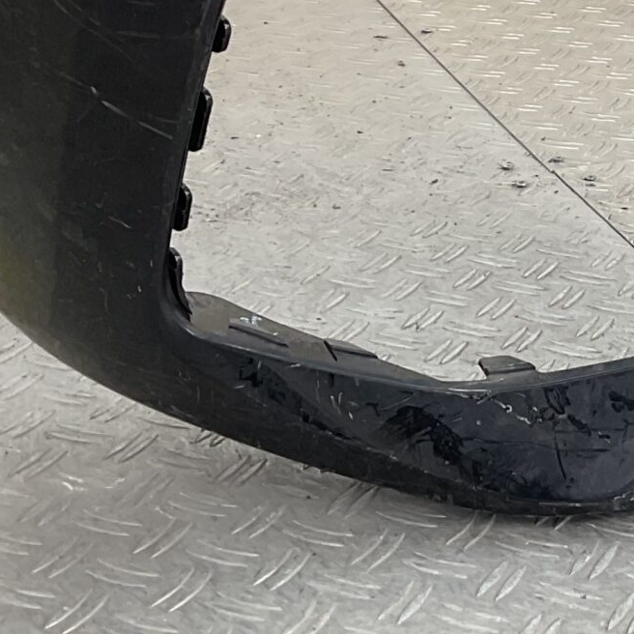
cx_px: 731
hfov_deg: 16.8
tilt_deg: -16.2
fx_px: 2072
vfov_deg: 16.9
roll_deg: -3.9
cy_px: -27
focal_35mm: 100
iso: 16
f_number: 1.8
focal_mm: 3
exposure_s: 1/121
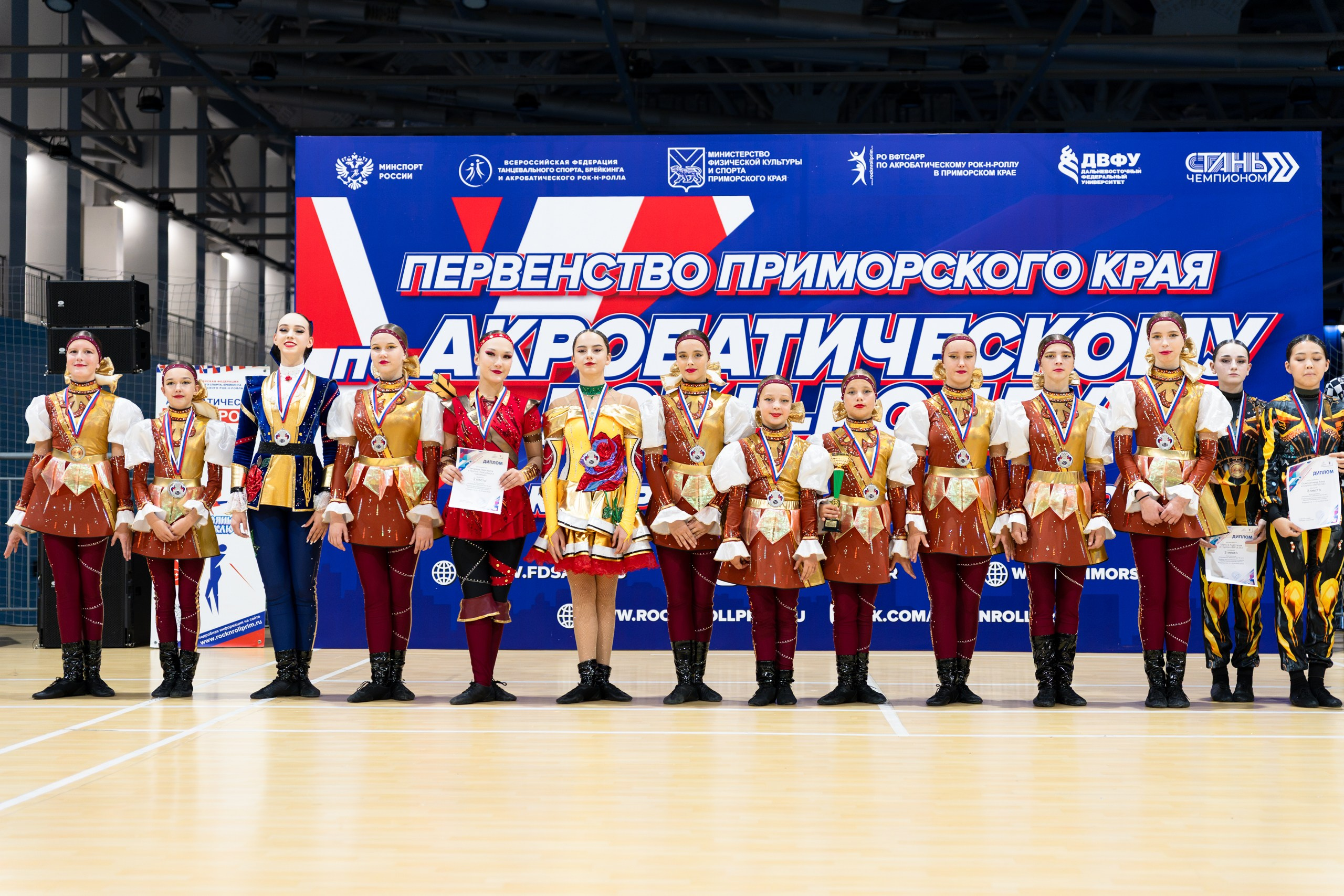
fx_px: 1889
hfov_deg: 39.2
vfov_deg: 26.7
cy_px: 448
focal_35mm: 51
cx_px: 672
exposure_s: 1/320
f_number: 2.8
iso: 2000
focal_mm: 50.6
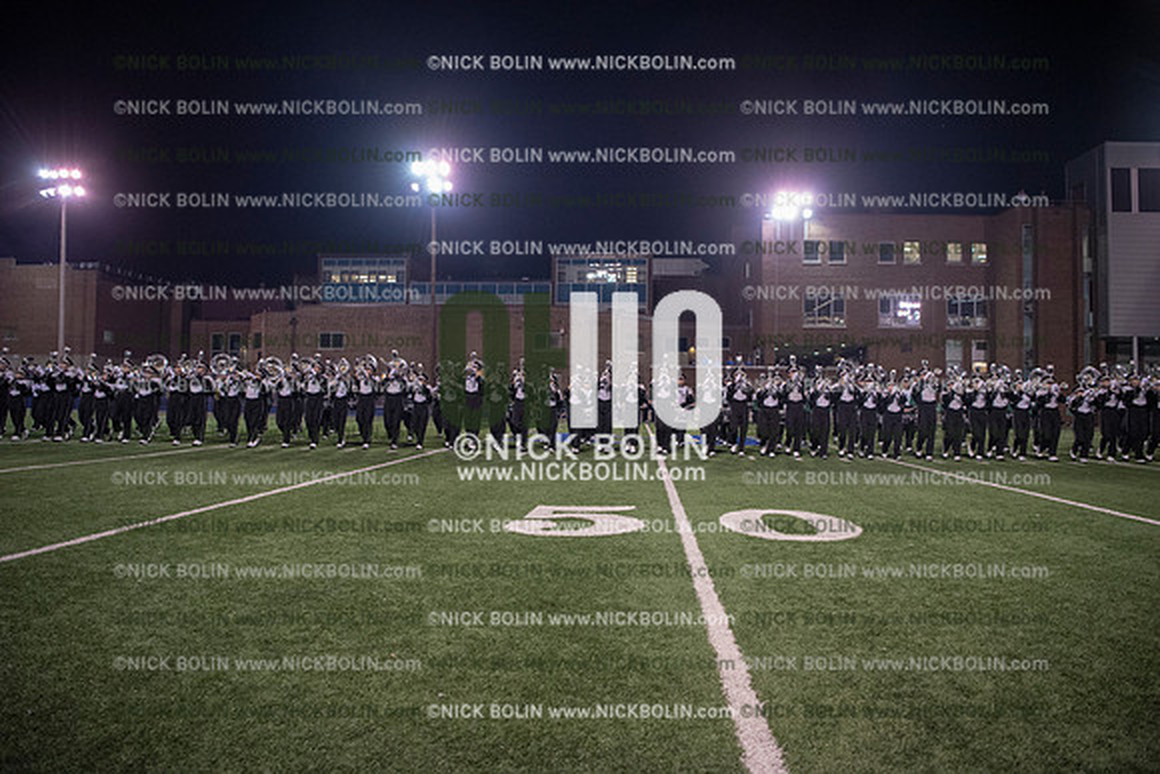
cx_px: 580
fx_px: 773
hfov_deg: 73.7
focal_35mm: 24
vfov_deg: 53.2
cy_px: 387
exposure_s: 1/500
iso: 3200
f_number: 3.2
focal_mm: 24
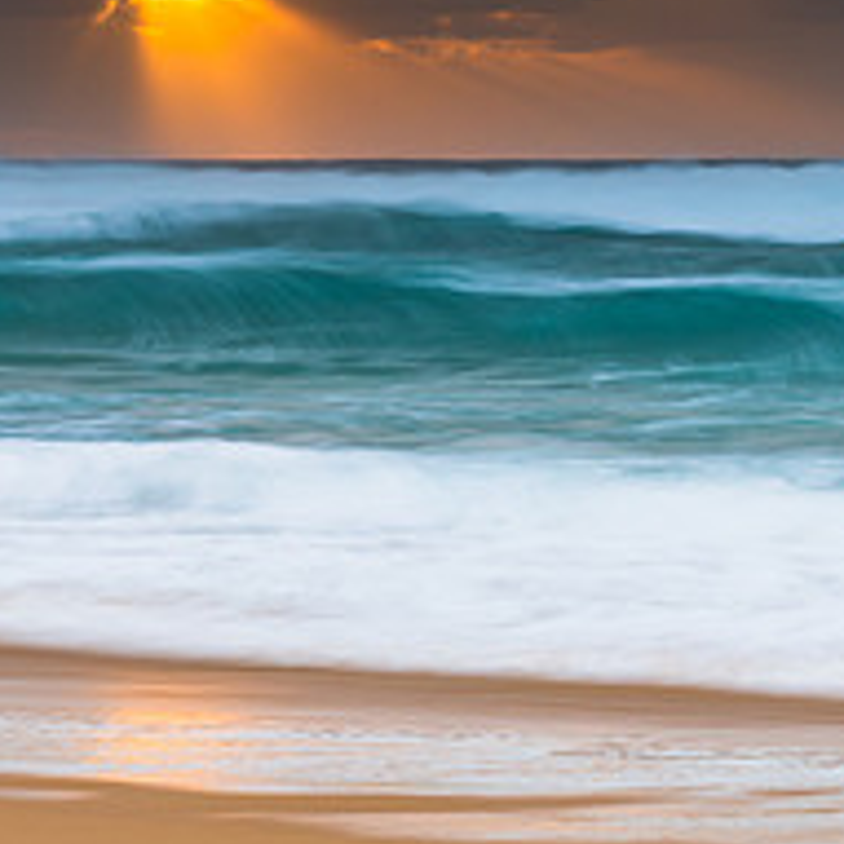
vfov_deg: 9.0
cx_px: 318
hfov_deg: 9.0
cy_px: 360
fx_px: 5351
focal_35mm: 194
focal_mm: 75
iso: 31
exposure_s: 1.3
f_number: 10
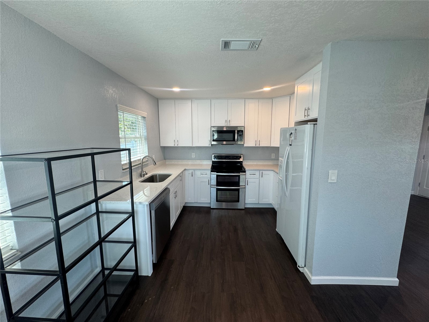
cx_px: 214
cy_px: 161
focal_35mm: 14
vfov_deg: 85.7
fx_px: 174
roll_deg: +0.5
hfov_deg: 102.1
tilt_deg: -6.9
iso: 100
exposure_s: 1/120
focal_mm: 2.22
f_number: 2.2
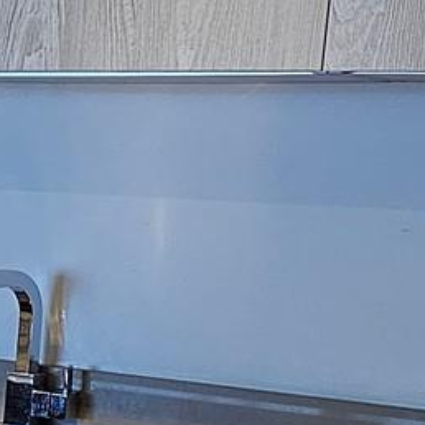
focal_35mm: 126
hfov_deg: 12.2
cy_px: 432
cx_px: -430
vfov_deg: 13.6
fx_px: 1750
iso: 400
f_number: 1.7
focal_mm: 6.3
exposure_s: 1/120
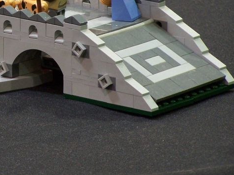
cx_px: -9
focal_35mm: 409
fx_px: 2765
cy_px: 8
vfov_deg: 3.6
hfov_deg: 4.8
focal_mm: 31.3
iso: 140
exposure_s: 1/8
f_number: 3.2
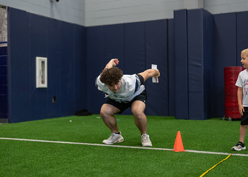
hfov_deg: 36.1
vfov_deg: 26.2
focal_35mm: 54
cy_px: 88
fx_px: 380
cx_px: 124
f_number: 1.2
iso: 1250
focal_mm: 50
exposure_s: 1/1000
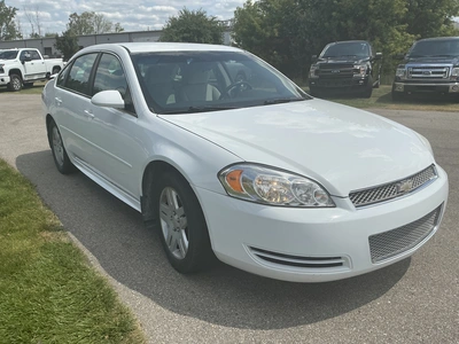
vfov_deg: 49.7
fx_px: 371
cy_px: 172
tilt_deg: -15.0
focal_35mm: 28
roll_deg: -0.1
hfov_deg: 63.4
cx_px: 230
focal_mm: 3
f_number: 1.8
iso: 25
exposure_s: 1/3125
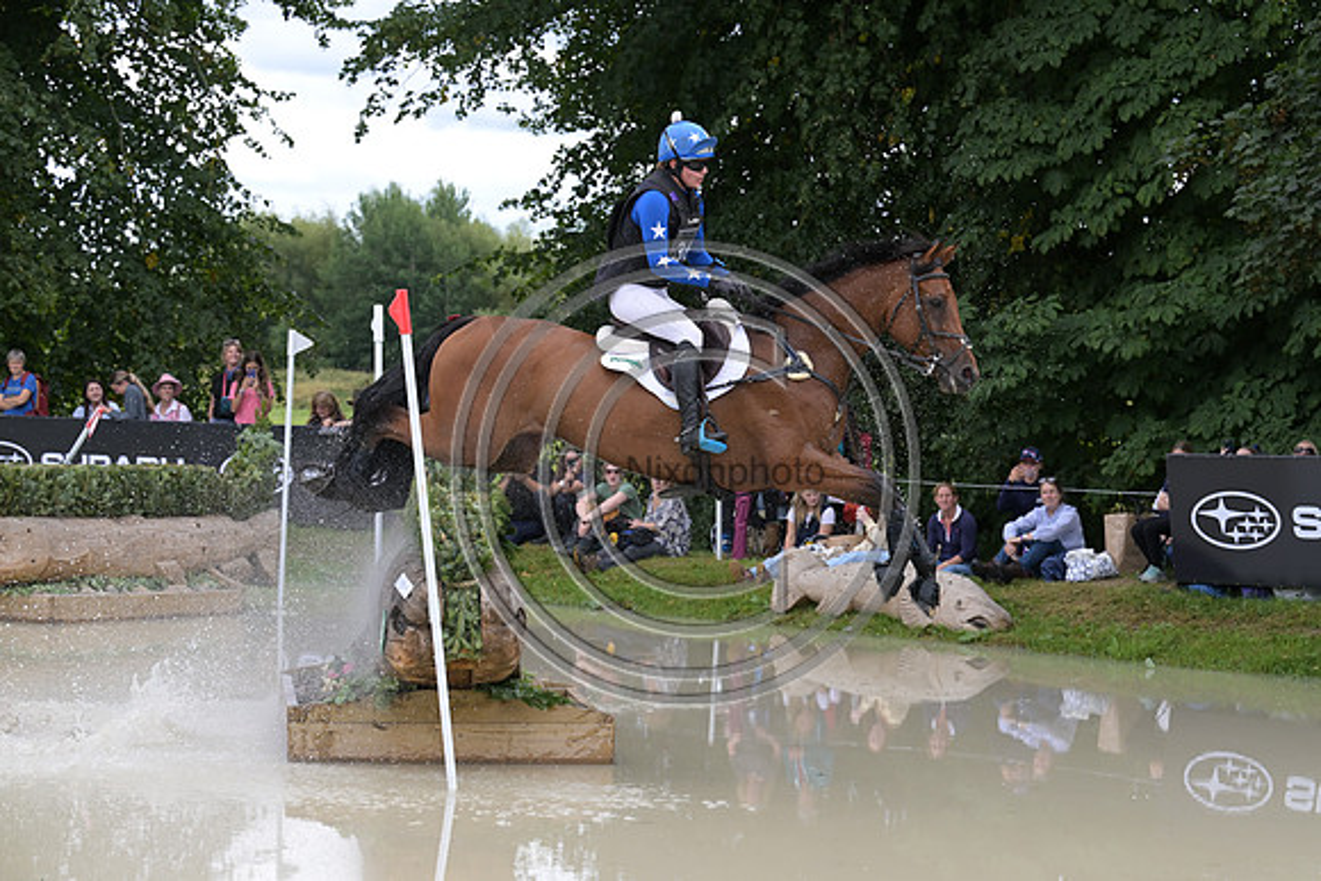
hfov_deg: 22.6
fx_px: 3303
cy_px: 440
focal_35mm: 90
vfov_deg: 15.2
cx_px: 660
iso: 1000
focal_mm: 90
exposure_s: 1/1250
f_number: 5.6
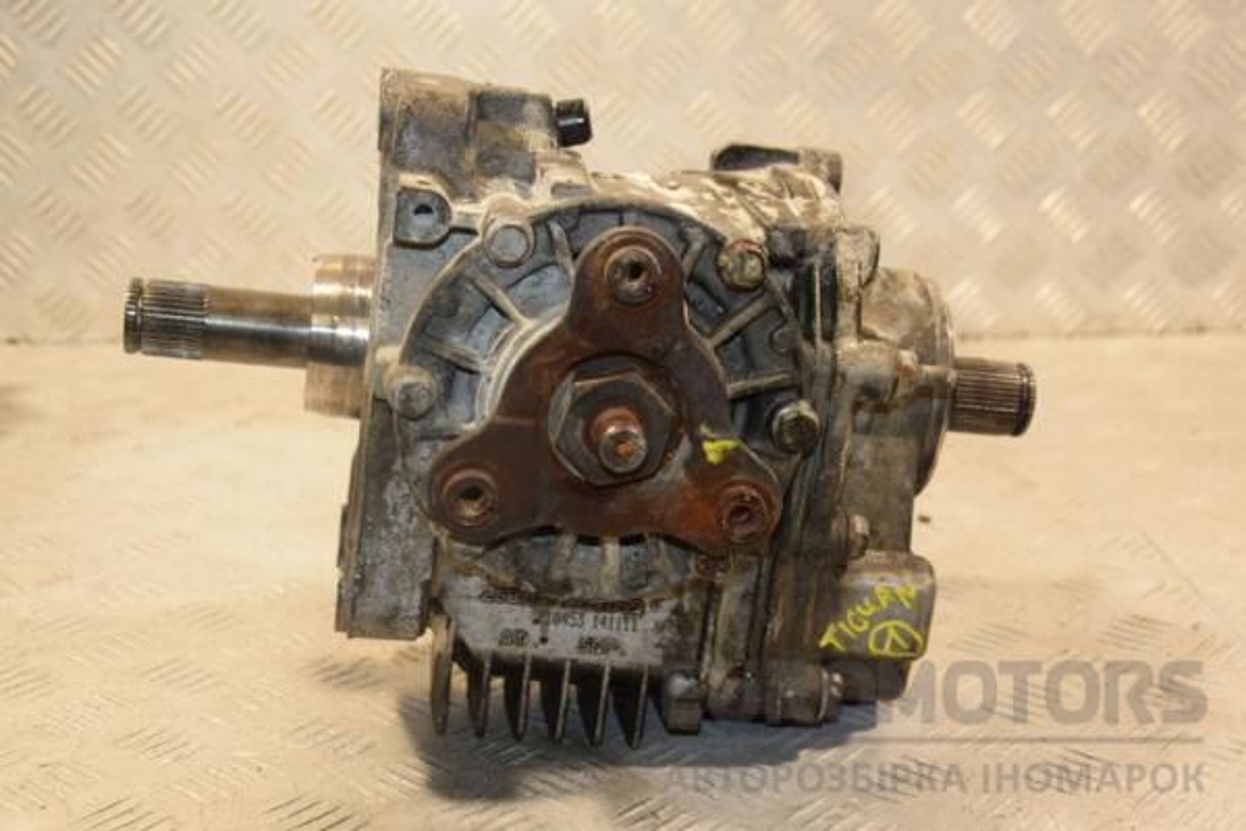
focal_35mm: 57
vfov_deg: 23.8
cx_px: 623
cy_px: 416
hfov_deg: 35.1
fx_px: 1973
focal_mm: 38
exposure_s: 1/125
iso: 800
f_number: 5
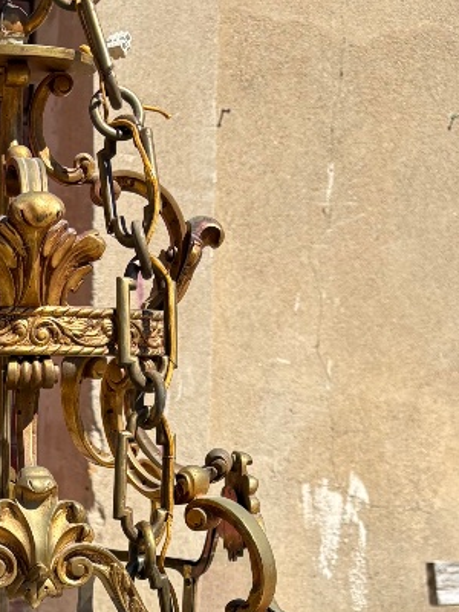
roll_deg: +0.1
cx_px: -50
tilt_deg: -7.4
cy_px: 566
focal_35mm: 78
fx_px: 1379
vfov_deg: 24.2
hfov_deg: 18.2
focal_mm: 5.96
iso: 50
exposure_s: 1/2538
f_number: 1.6
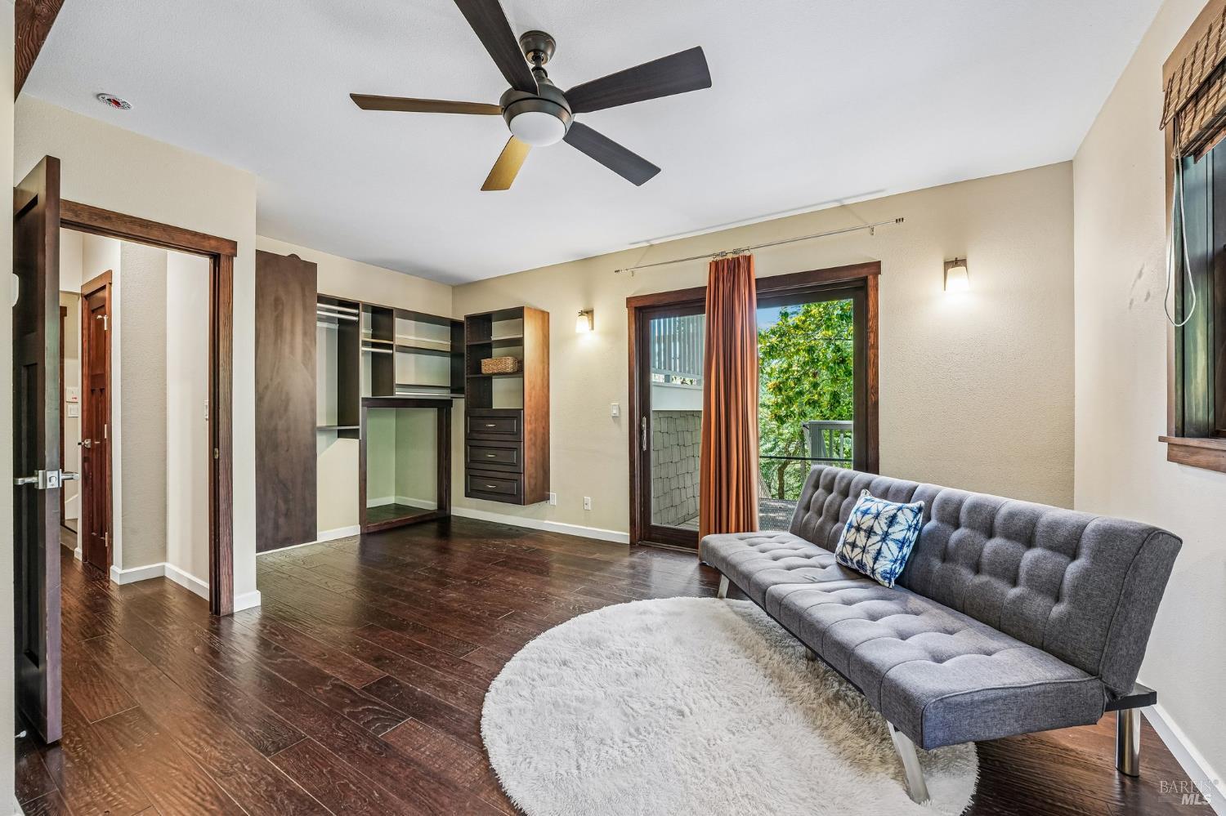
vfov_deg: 81.2
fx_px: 477
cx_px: 613
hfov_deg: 104.3
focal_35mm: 14
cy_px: 408
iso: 800
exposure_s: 1/10
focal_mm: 14
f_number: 8
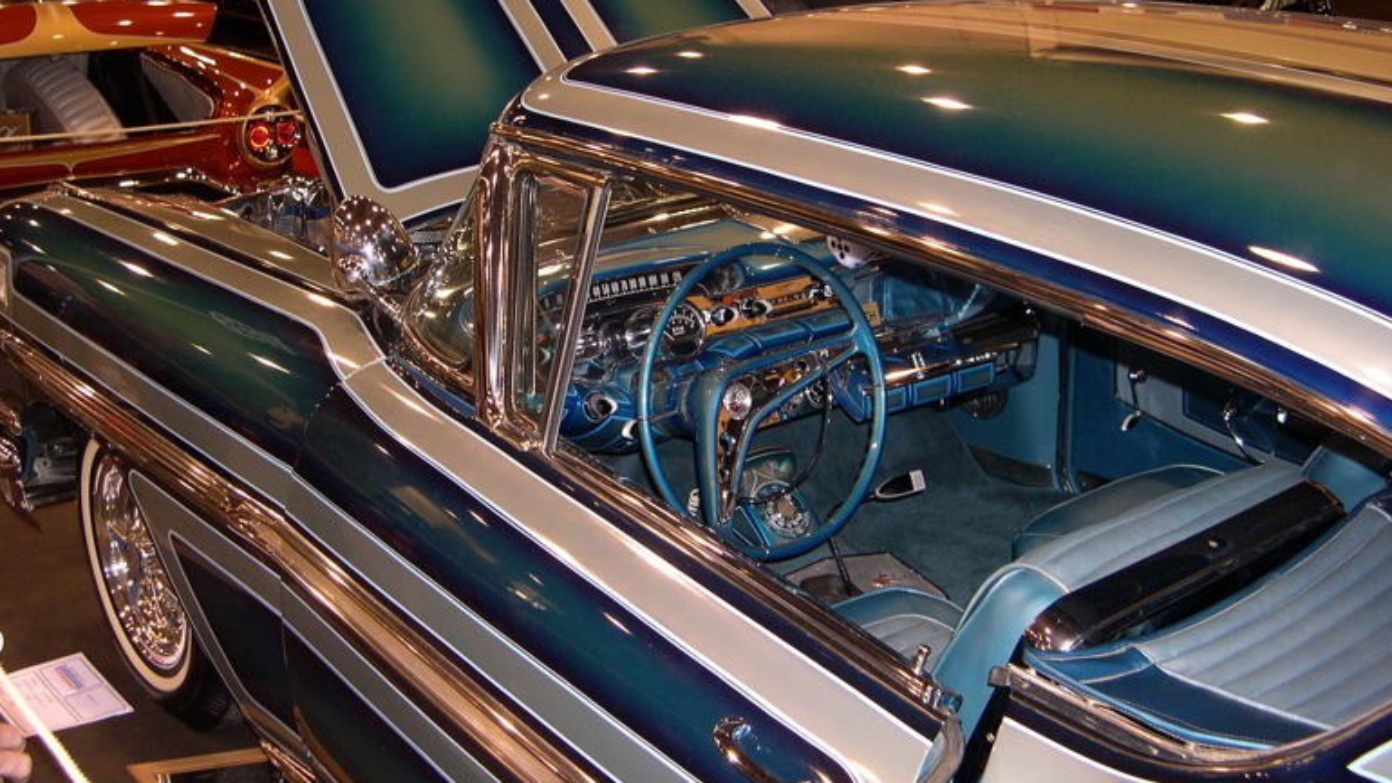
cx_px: 674
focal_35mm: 43
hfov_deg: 47.4
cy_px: 288
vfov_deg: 27.6
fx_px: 1587
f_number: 2.8
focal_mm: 8
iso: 139
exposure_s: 1/60
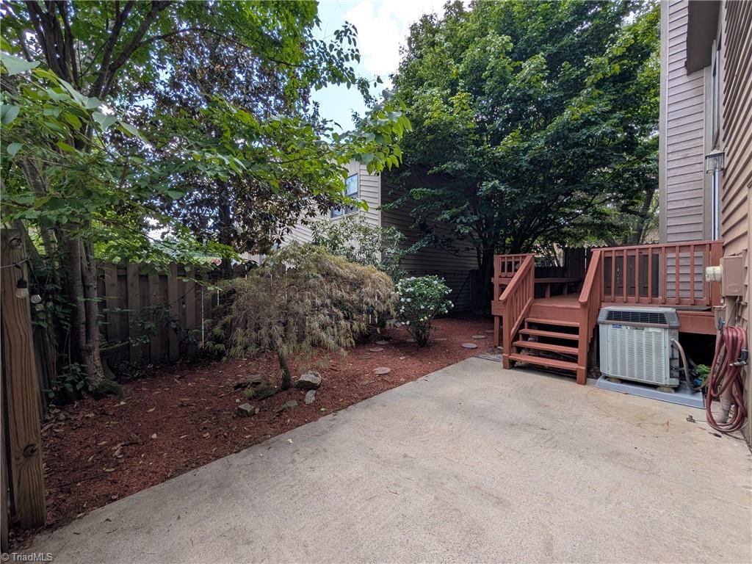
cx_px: 376
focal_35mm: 12
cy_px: 282
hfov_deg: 110.5
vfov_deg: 94.5
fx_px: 261
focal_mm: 2.02
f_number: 1.7
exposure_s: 1/1220
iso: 64
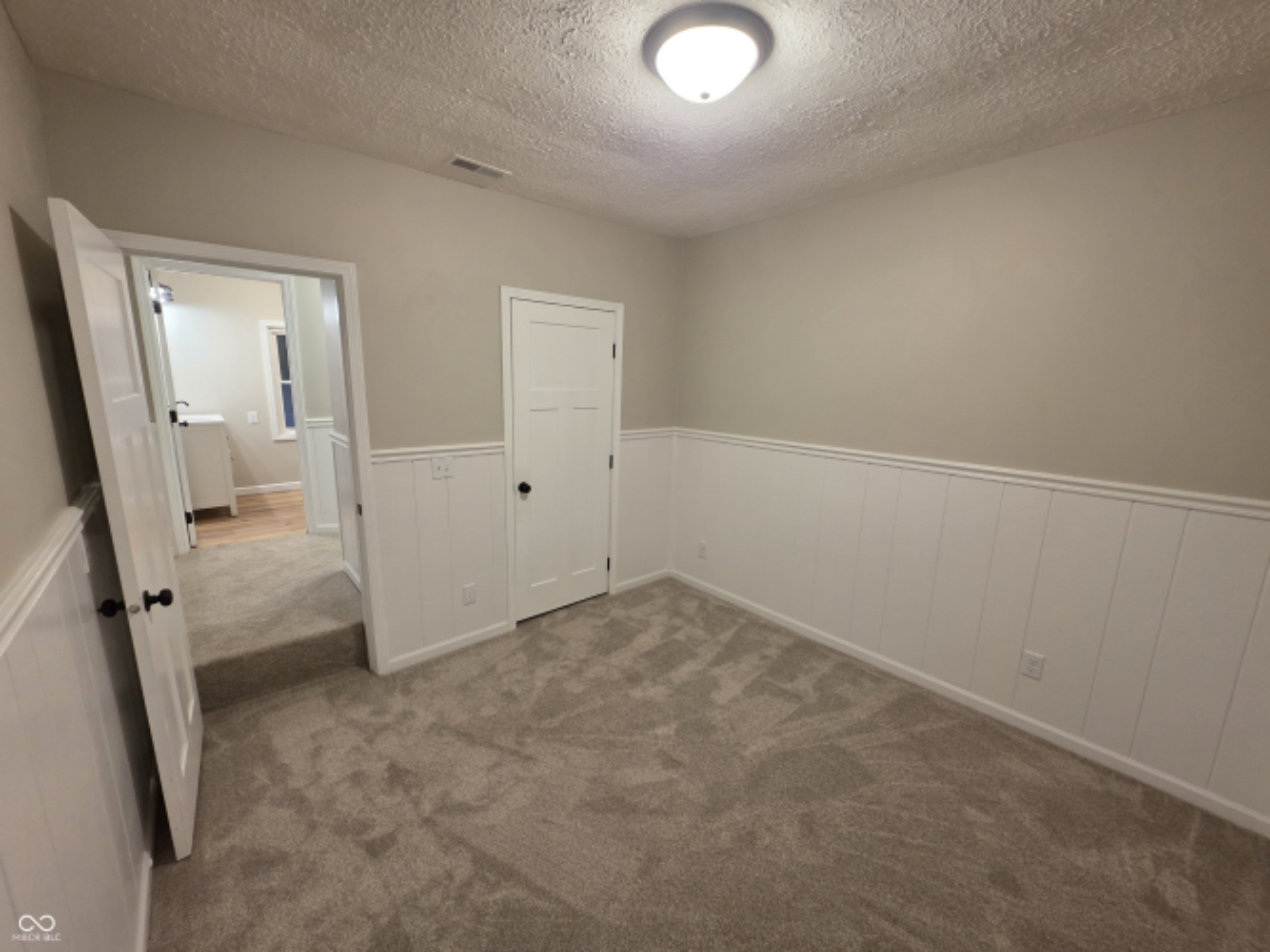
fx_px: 477
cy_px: 476
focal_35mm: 13
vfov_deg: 89.9
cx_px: 635
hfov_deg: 106.2
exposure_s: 1/60
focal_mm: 2.2
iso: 250
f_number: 1.9
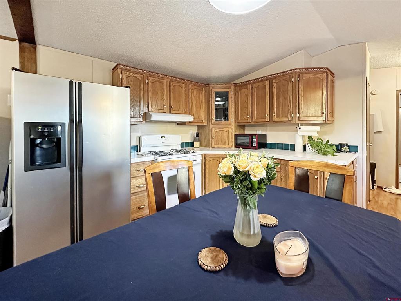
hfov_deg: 102.1
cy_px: 150
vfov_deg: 85.7
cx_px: 200
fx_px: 162
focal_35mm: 14
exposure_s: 1/60
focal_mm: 2.22
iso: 800
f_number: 2.2
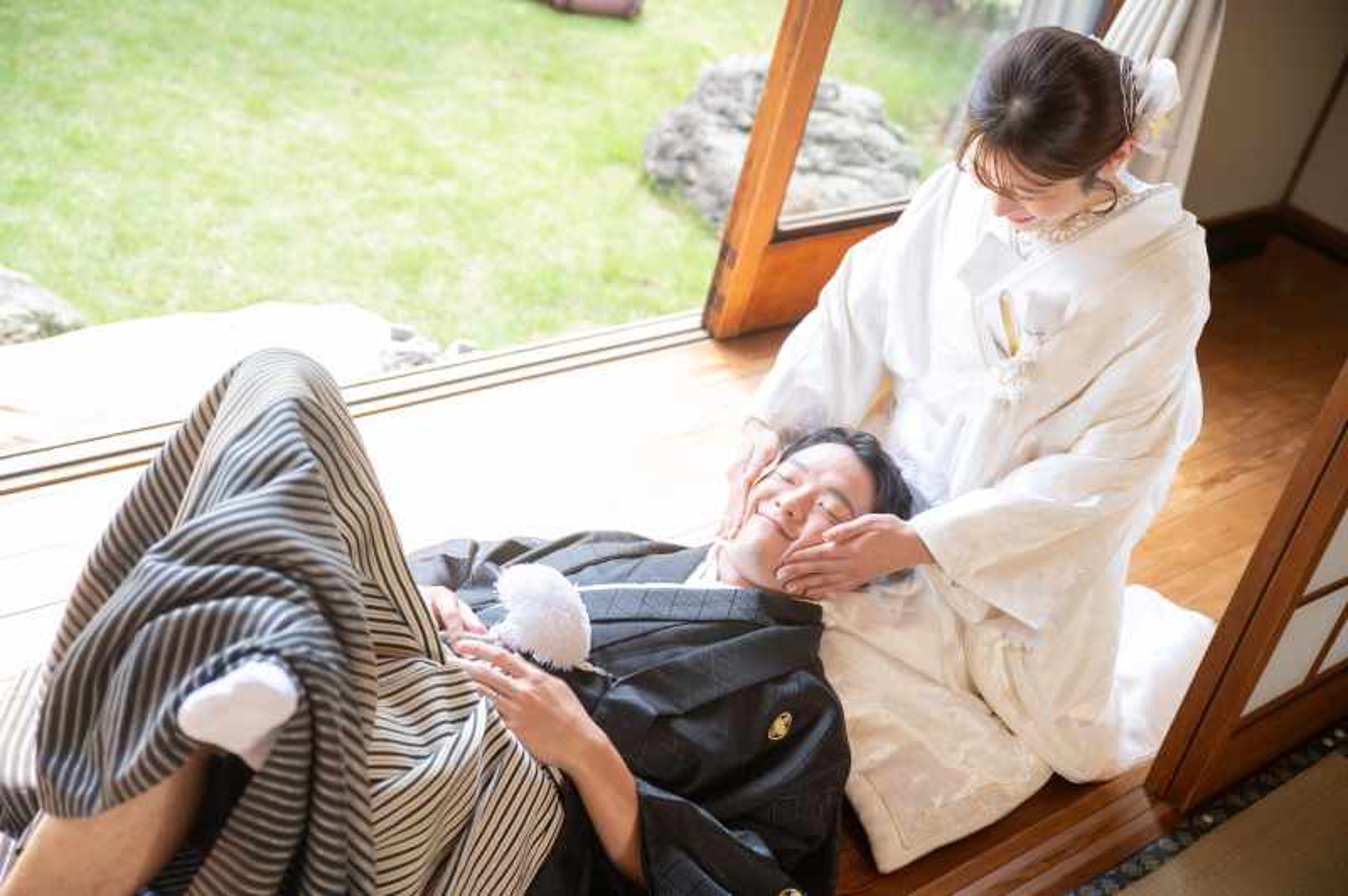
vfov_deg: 25.9
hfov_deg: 38.2
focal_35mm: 52
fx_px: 1945
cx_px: 674
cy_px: 448
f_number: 3.2
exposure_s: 1/200
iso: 320
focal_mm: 52
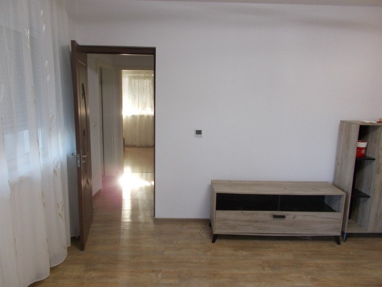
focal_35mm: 26
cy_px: 144
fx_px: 287
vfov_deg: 53.1
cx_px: 191
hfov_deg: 67.3
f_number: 3.2
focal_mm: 4.6
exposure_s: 1/25
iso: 125
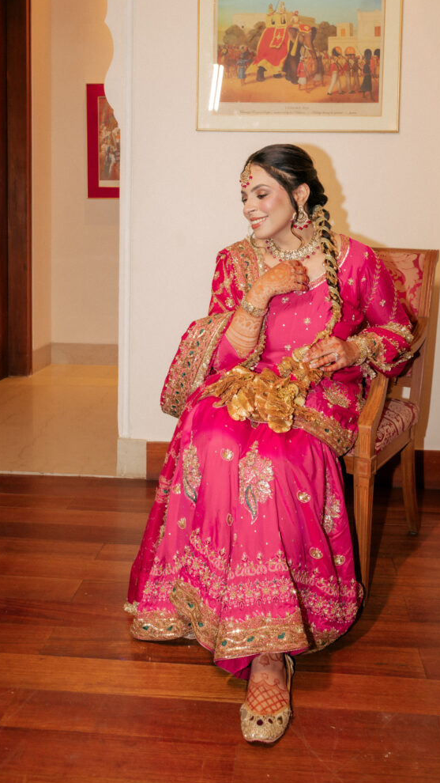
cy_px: 381
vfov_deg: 71.9
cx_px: 264
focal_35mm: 26
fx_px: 539
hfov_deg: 44.2
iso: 250
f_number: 7.1
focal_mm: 24
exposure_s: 1/10
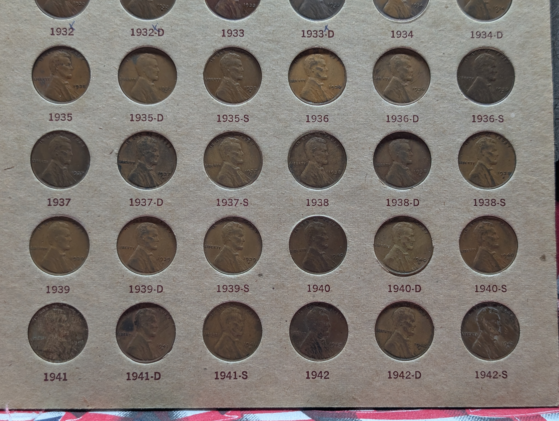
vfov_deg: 29.7
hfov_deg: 38.9
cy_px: 210
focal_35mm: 49
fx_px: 792
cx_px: 280
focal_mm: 6.9
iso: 97
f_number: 1.68
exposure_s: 1/92.6
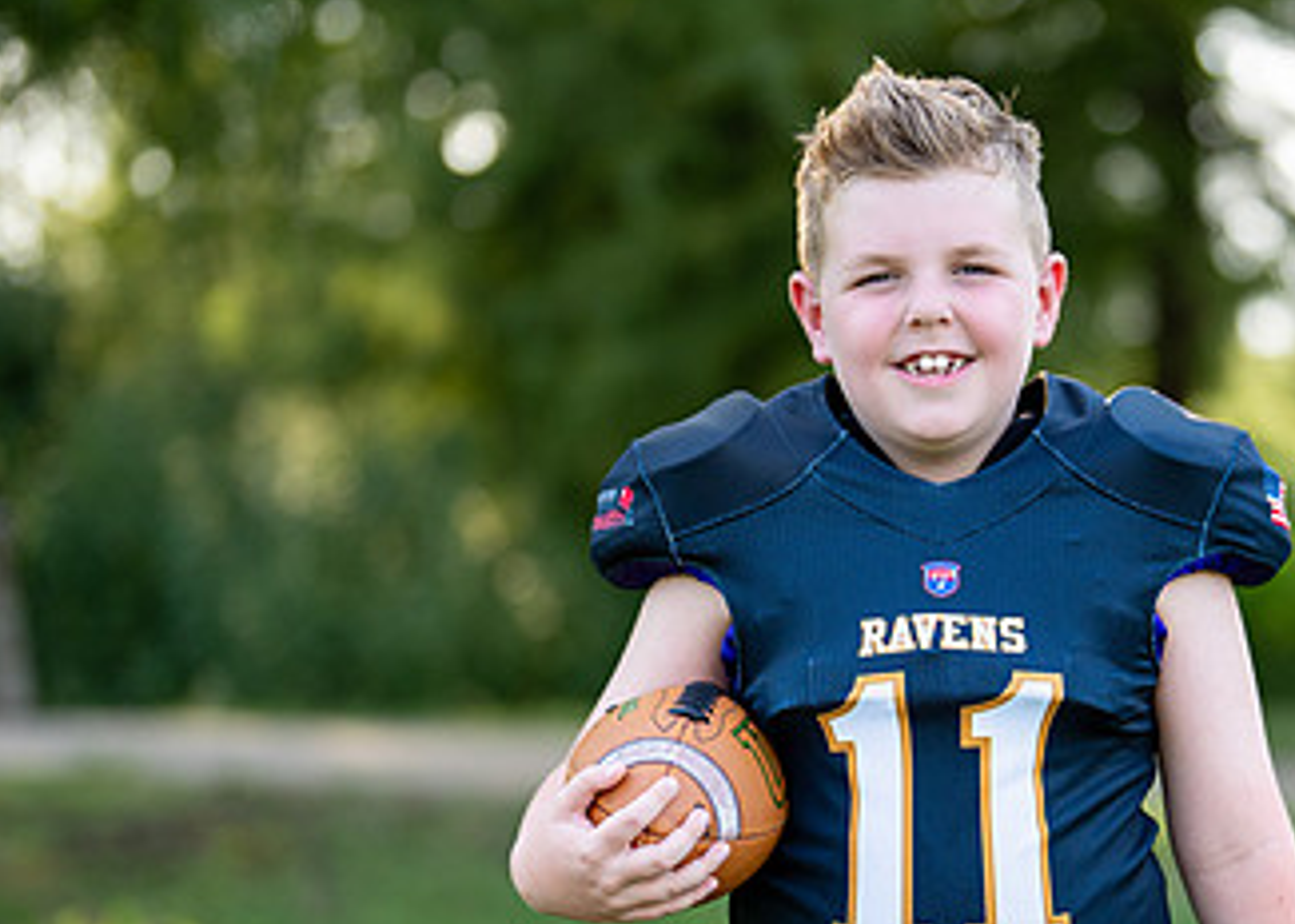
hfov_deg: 17.3
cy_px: 628
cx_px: 1003
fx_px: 4229
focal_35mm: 115
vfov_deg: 12.5
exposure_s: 1/1250
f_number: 1.2
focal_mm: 50
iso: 100
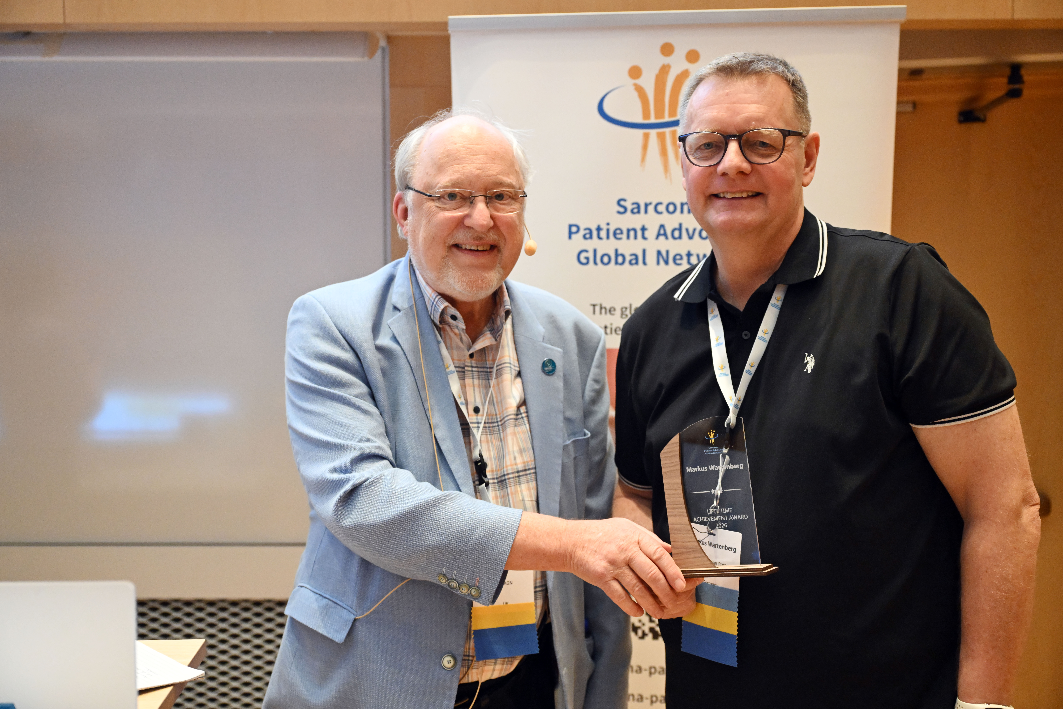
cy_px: 354
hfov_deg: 50.7
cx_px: 532
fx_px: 1122
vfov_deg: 35.1
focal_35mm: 38
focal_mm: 38
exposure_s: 1/200
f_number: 3.2
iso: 5000
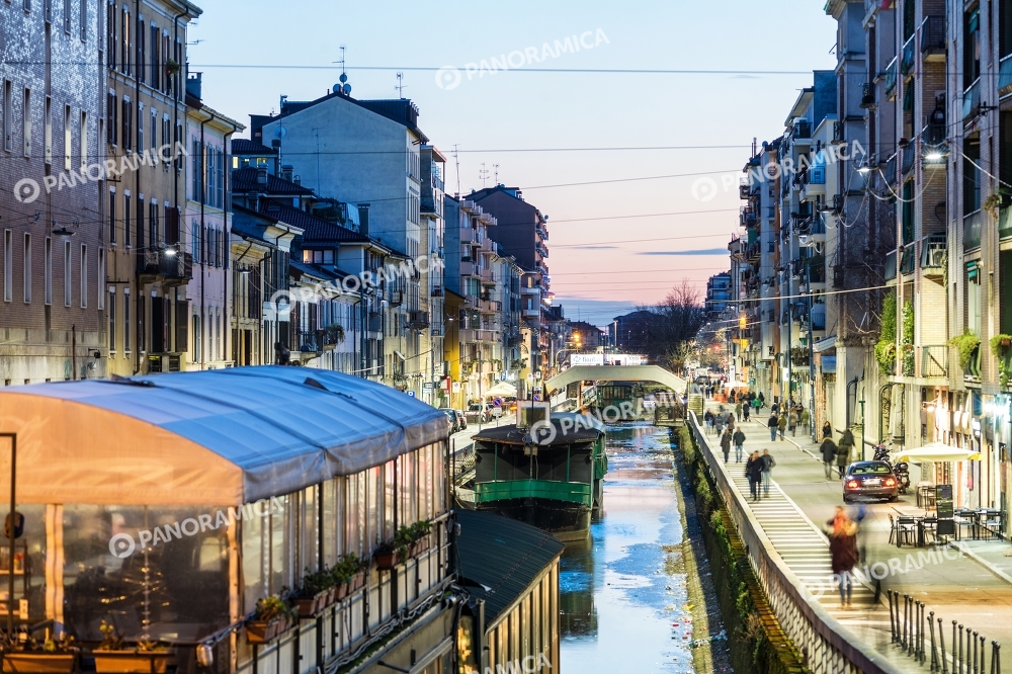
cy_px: 337
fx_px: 4215
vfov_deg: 9.1
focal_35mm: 150
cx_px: 506
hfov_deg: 13.7
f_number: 8
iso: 400
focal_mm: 150
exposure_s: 2
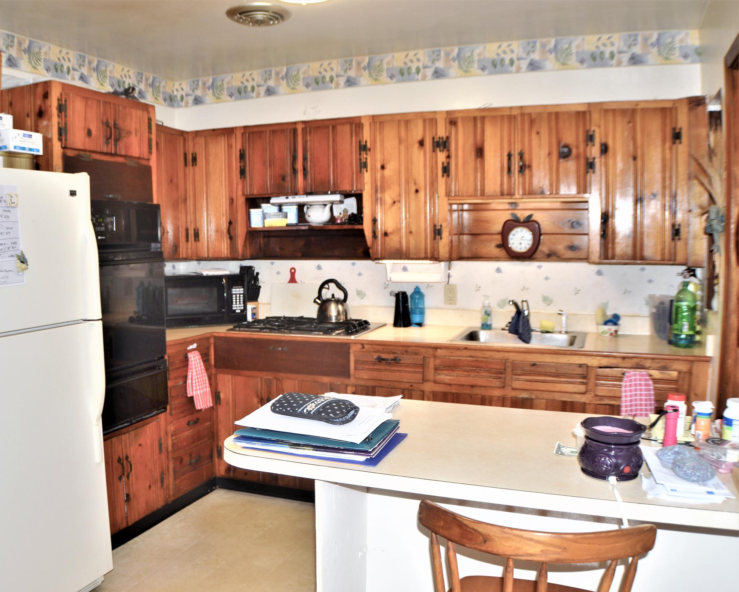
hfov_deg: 44.5
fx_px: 897
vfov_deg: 36.5
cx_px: 291
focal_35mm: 41
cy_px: 297
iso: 100
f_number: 3.8
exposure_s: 1/60
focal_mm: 24
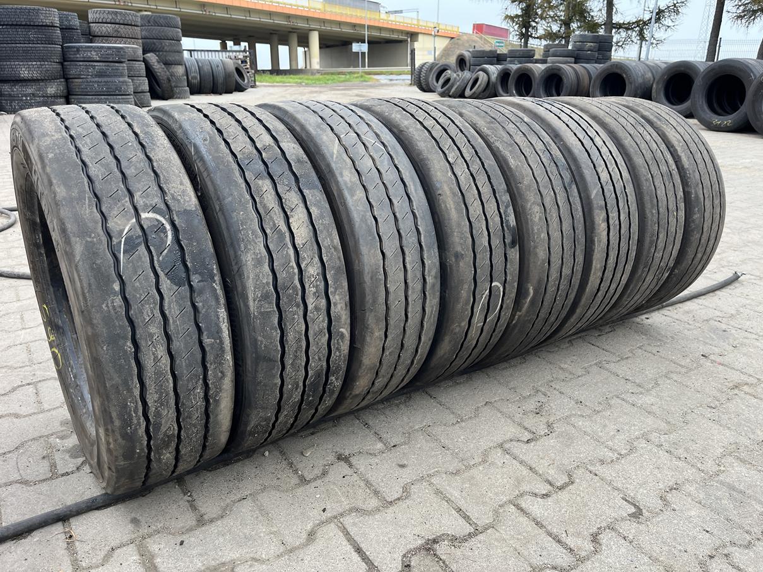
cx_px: 382
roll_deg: +0.4
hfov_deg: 67.3
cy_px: 286
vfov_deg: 53.1
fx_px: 573
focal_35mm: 26
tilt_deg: -19.6
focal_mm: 5.1
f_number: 1.6
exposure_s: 1/245
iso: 40
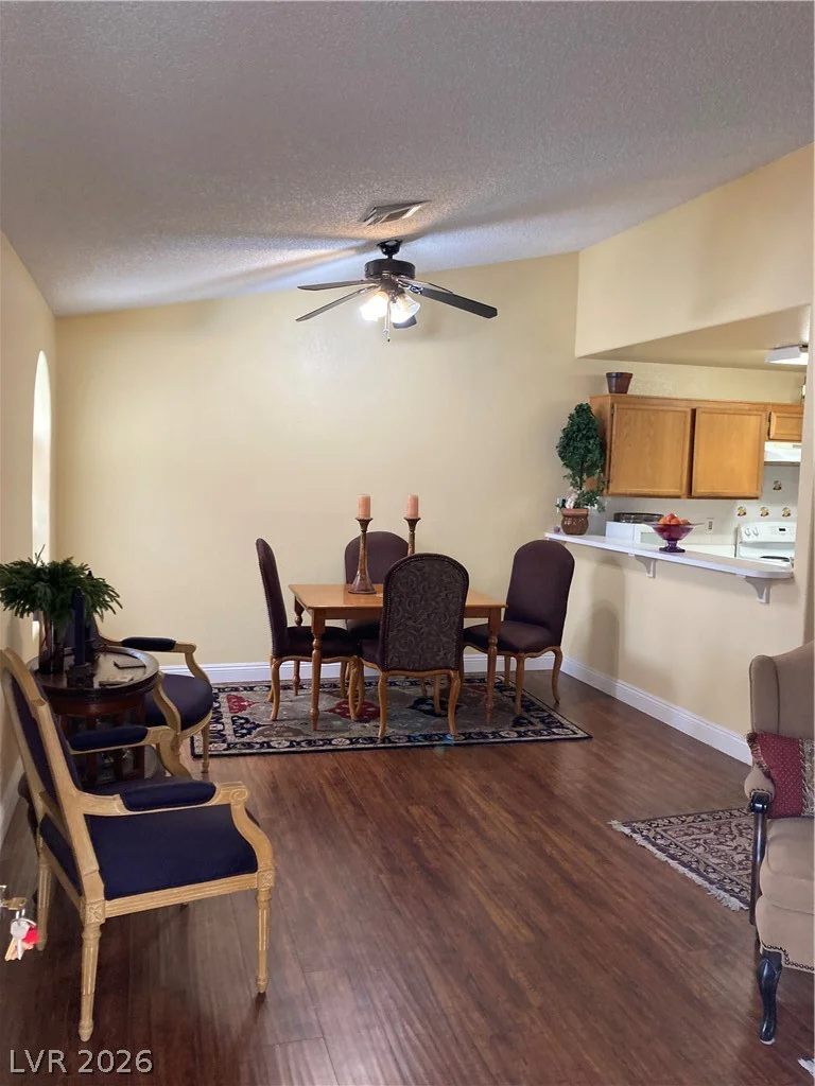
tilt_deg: -2.1
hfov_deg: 49.7
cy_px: 543
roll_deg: -2.5
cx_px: 408
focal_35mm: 28
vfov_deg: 63.4
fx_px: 879
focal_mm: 3.99
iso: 125
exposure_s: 1/60
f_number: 1.8
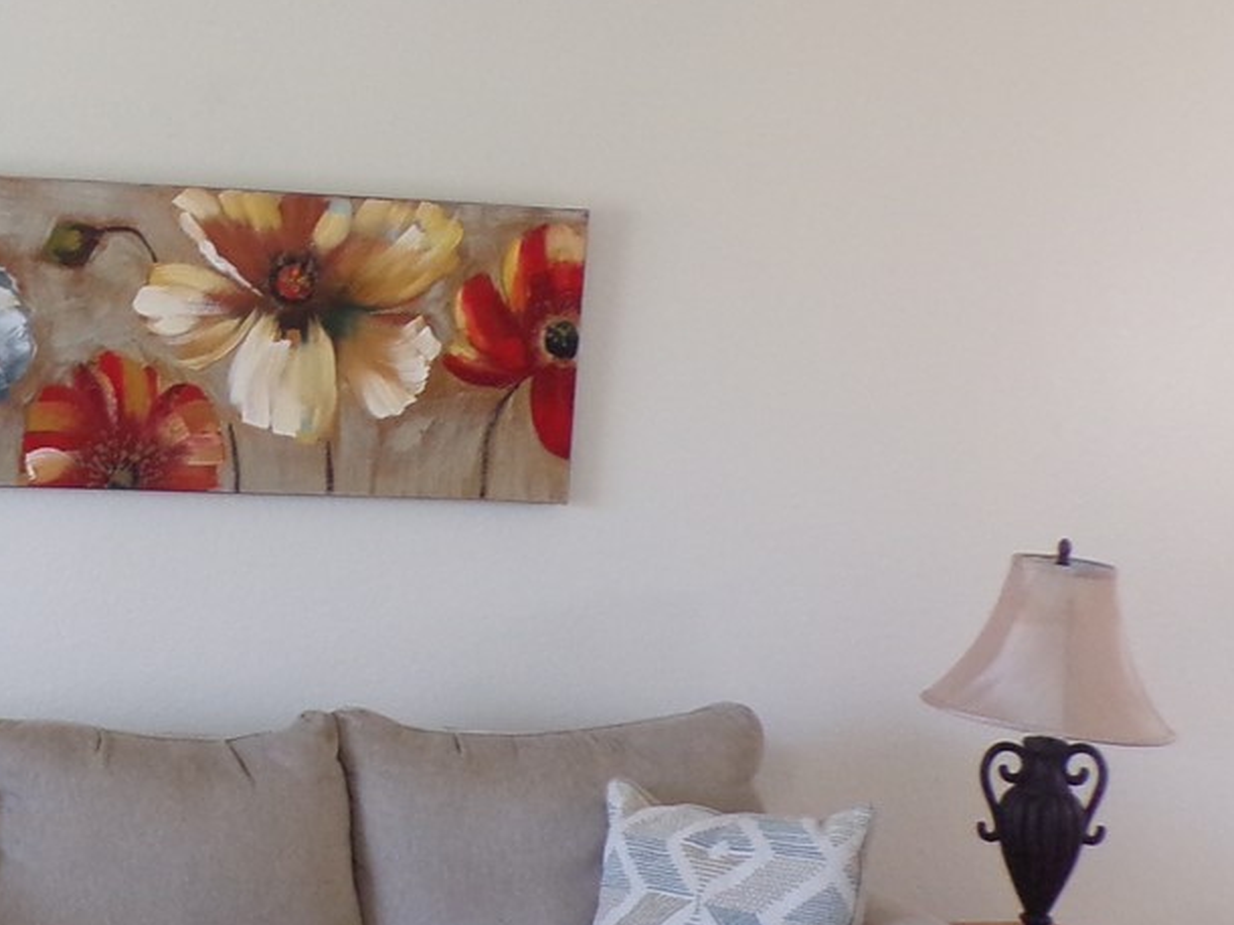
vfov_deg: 23.2
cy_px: 312
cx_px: 172
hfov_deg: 29.7
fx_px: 2245
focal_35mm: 63
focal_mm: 4.3
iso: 200
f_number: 3
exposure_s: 1/34
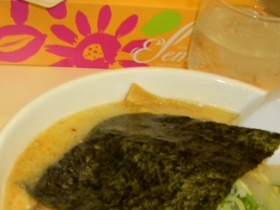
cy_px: 238
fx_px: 695
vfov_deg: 16.6
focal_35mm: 86
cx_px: 68
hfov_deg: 22.5
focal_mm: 5.8
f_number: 2.6
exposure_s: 1/60
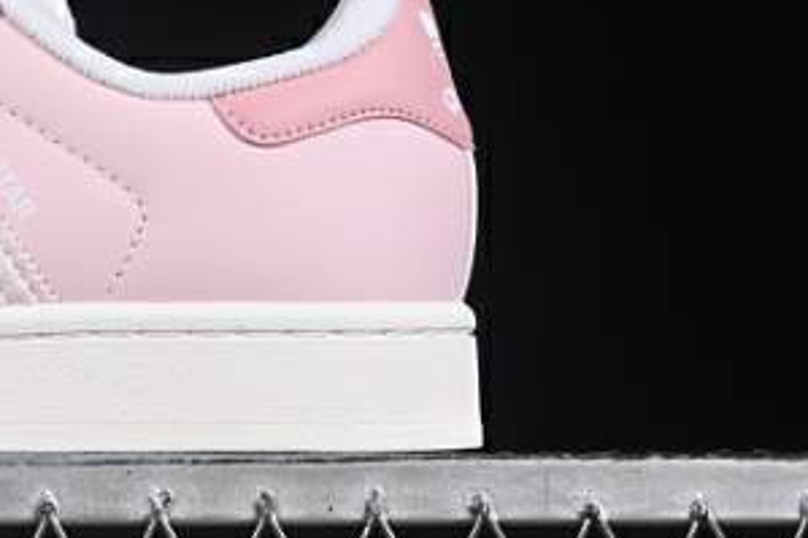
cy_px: 43
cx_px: -141
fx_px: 4105
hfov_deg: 11.1
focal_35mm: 183
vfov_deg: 7.5
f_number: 8
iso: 160
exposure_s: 1/80
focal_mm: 50
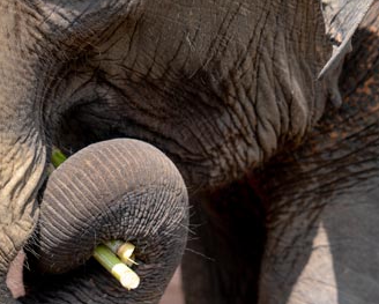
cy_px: 79
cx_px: 104
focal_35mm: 120
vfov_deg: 12.8
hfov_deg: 16.0
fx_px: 1347
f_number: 3.2
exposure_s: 1/3200
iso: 500
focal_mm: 70
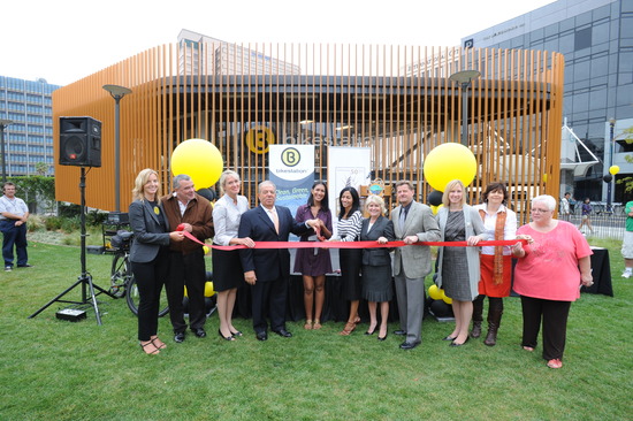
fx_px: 299
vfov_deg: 70.4
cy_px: 210
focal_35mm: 17
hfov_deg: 93.3
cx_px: 316
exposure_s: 1/80
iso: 400
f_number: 11
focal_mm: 17
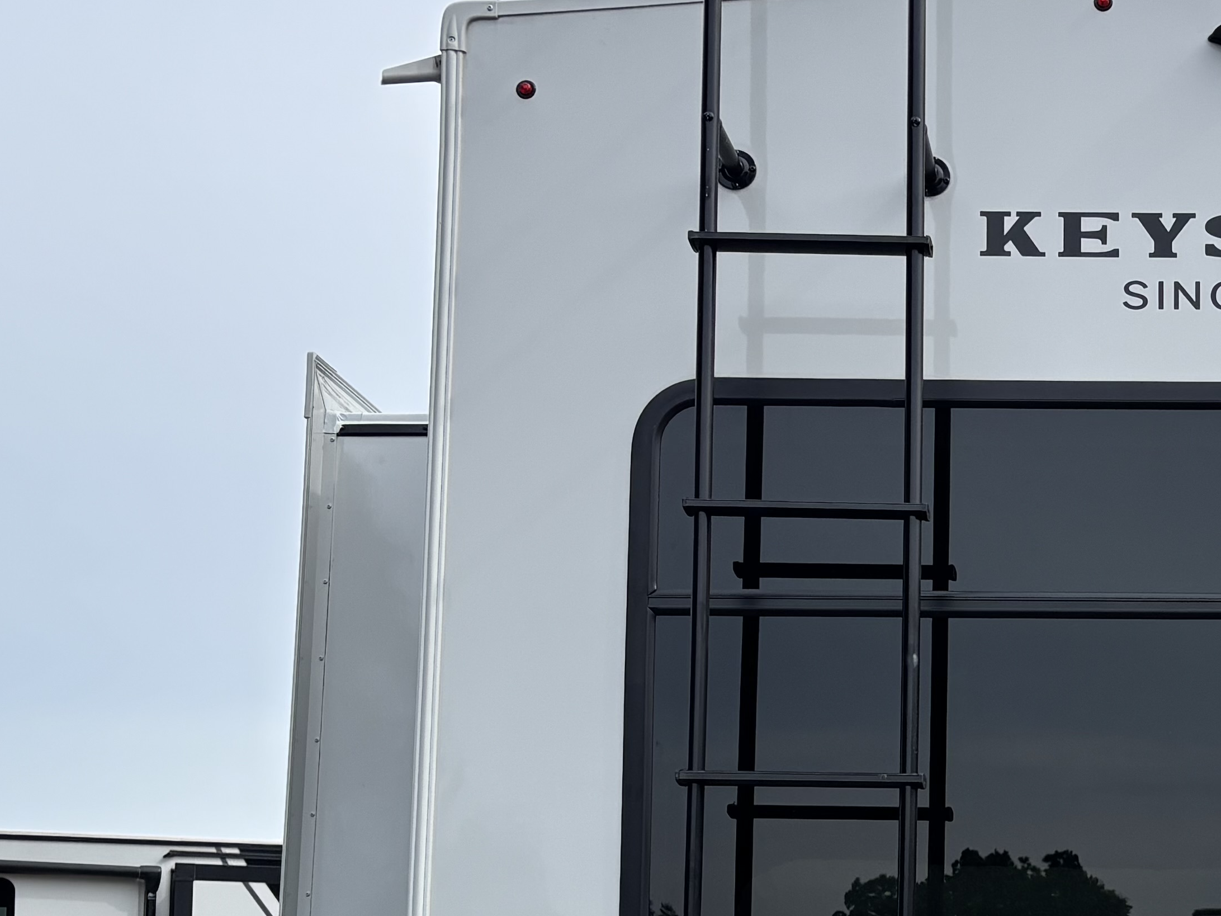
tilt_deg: +5.1
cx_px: 1272
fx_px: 2399
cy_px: 872
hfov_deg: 26.7
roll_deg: +0.6
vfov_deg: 21.0
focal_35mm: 68
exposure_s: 1/2933
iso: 50
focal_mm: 5.96
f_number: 1.6
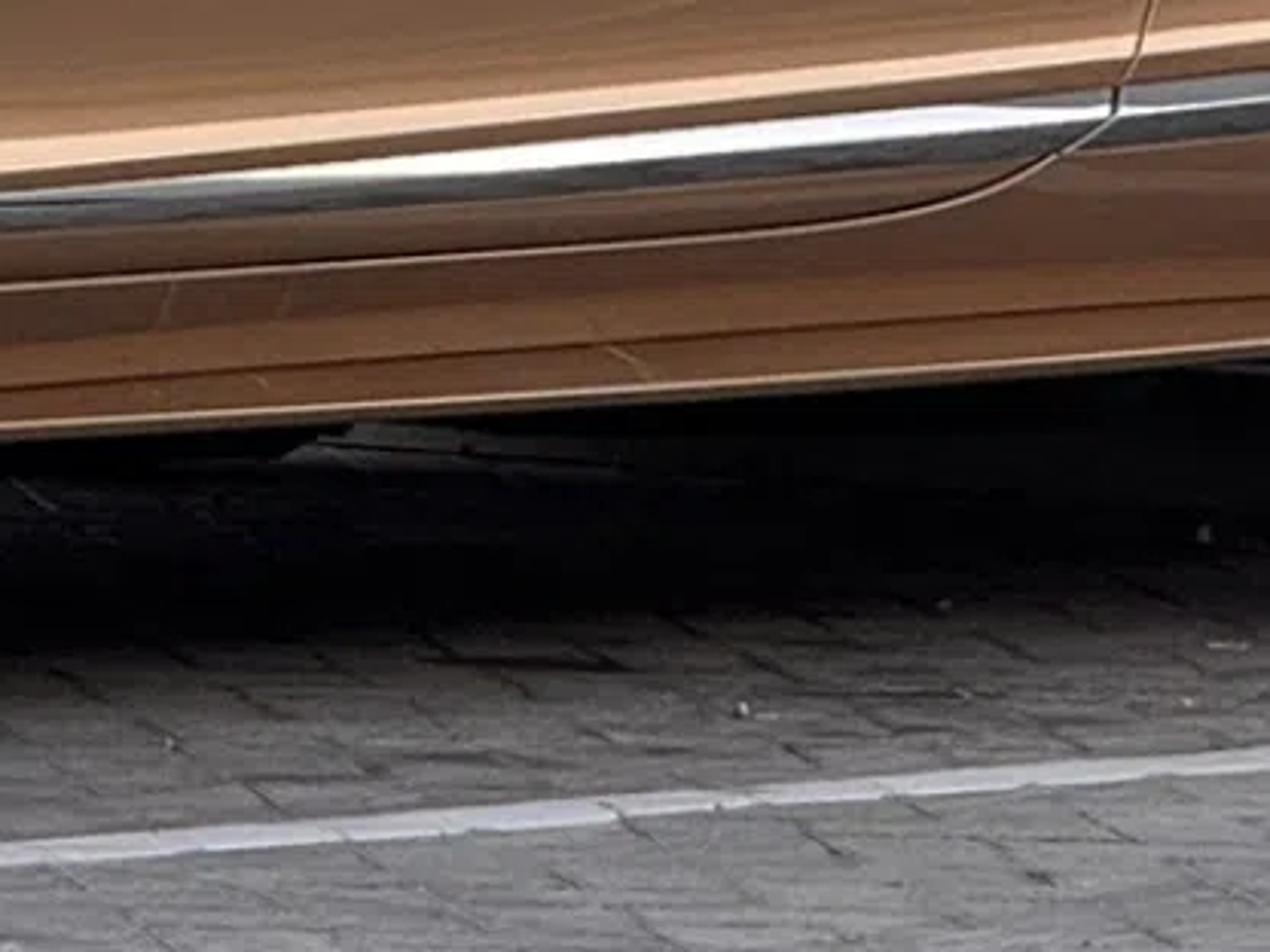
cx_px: -464
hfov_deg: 3.3
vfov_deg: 2.5
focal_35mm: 591
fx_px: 21683
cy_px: -1355
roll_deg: -1.3
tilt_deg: +0.5
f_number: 2.8
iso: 50
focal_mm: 15.66
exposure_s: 1/106
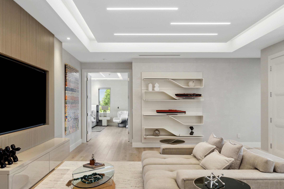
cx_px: 149
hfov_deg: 63.6
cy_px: 107
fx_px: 229
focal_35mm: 29
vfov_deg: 44.9
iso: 400
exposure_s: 1/15
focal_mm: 23
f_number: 8
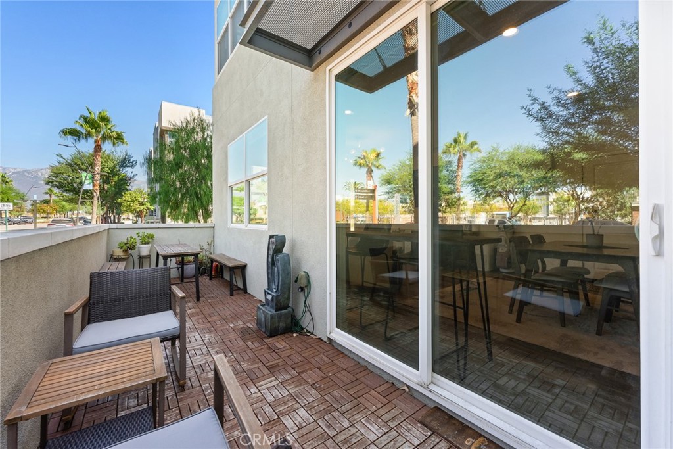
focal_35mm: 14
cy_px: 224
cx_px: 336
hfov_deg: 104.2
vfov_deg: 81.2
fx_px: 262
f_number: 6.3
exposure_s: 1/50
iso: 320
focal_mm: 14
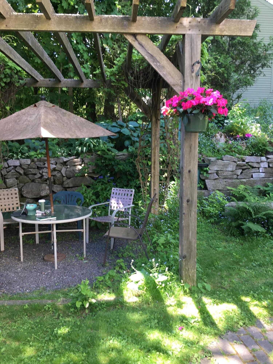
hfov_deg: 48.2
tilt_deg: -4.4
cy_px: 182
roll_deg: +0.1
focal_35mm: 29
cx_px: 136
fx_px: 305
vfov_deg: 61.7
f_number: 2.2
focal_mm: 4.15
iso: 25
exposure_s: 1/40
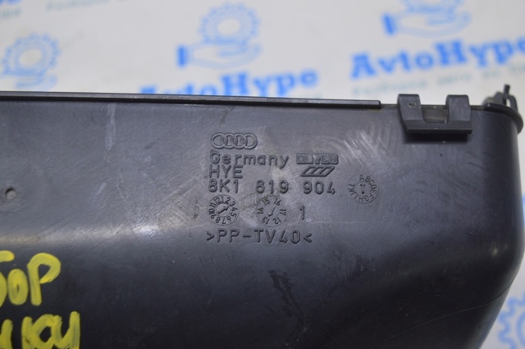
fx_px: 677
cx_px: 262
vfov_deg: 28.9
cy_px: 174
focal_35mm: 46
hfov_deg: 42.4
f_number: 5.6
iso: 400
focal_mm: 31
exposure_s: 1/25
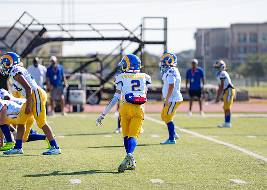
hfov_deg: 9.5
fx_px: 1606
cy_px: 98
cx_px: 129
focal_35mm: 212
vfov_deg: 6.8
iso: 100
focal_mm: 171
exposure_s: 1/2000
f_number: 2.8
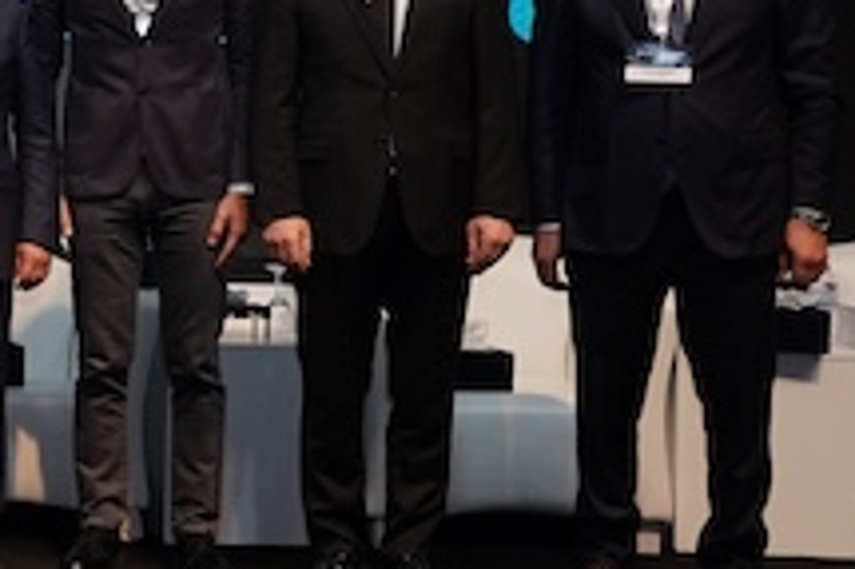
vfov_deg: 14.1
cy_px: 70
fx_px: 2278
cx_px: -716
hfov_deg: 17.1
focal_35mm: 96
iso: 250
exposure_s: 1/200
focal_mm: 24
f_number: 2.8
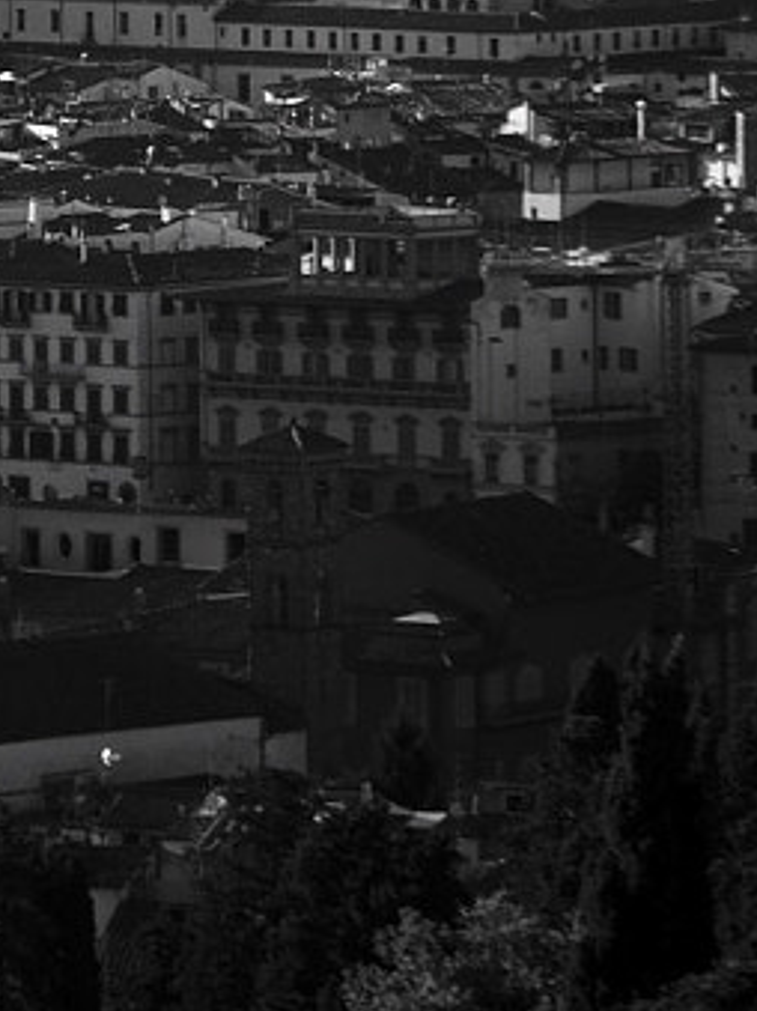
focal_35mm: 377
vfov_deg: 5.2
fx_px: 10999
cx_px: -283
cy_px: -236
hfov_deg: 3.9
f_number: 4.5
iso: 200
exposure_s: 1/850
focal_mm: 55
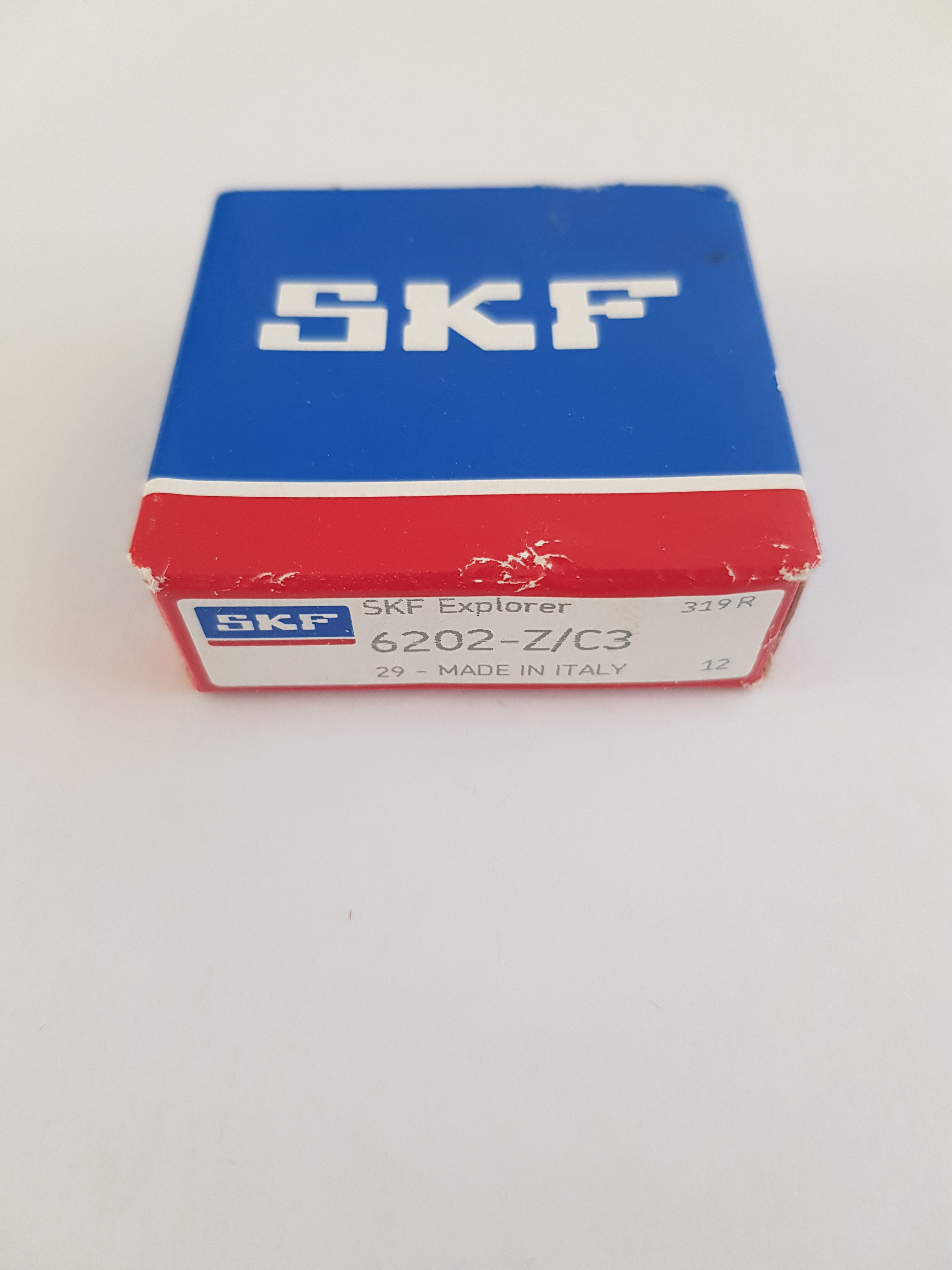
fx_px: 953
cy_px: 635
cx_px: 476
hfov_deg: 53.1
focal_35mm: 26
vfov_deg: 67.3
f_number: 1.7
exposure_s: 1/33
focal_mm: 4.2
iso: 160
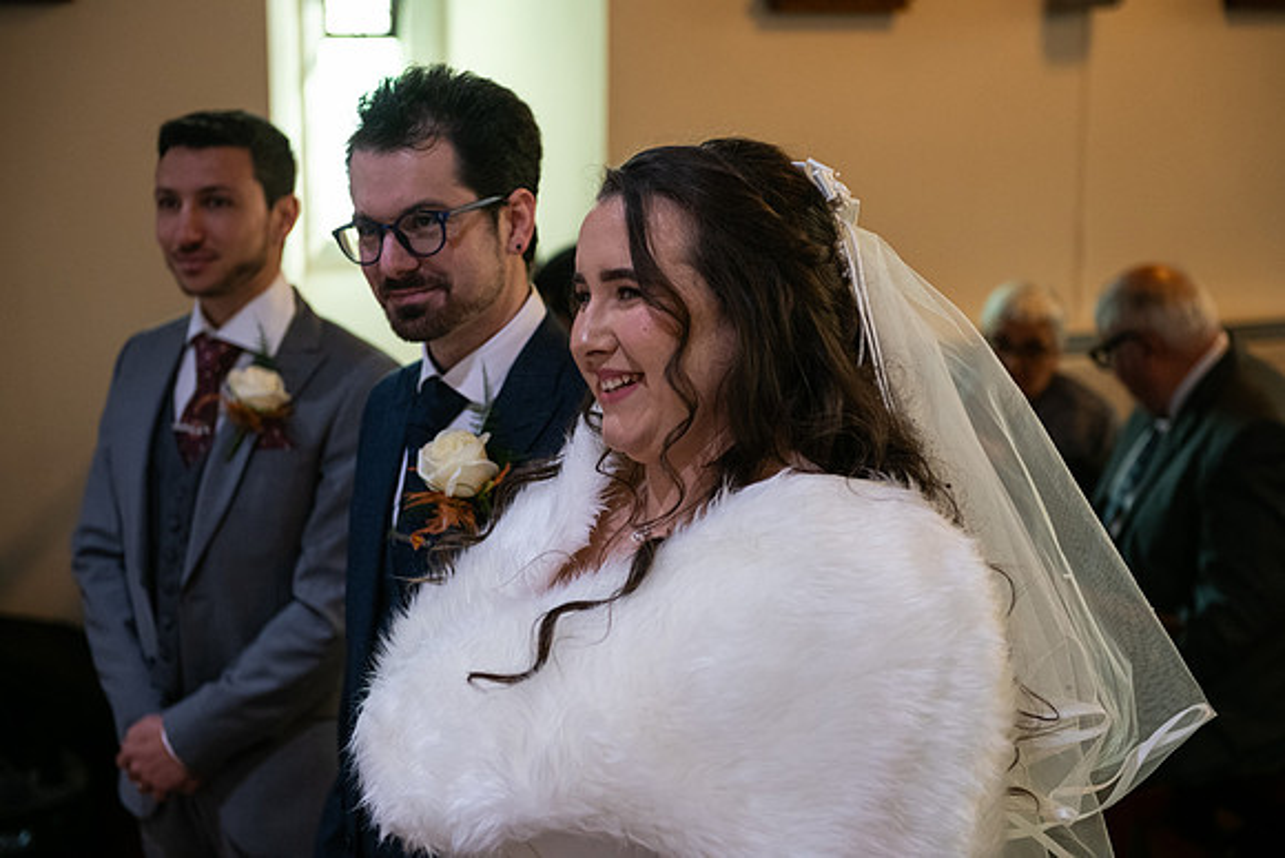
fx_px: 2142
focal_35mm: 60
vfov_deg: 22.6
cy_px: 429
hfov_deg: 33.4
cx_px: 642
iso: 1600
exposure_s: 1/160
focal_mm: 60
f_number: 3.5
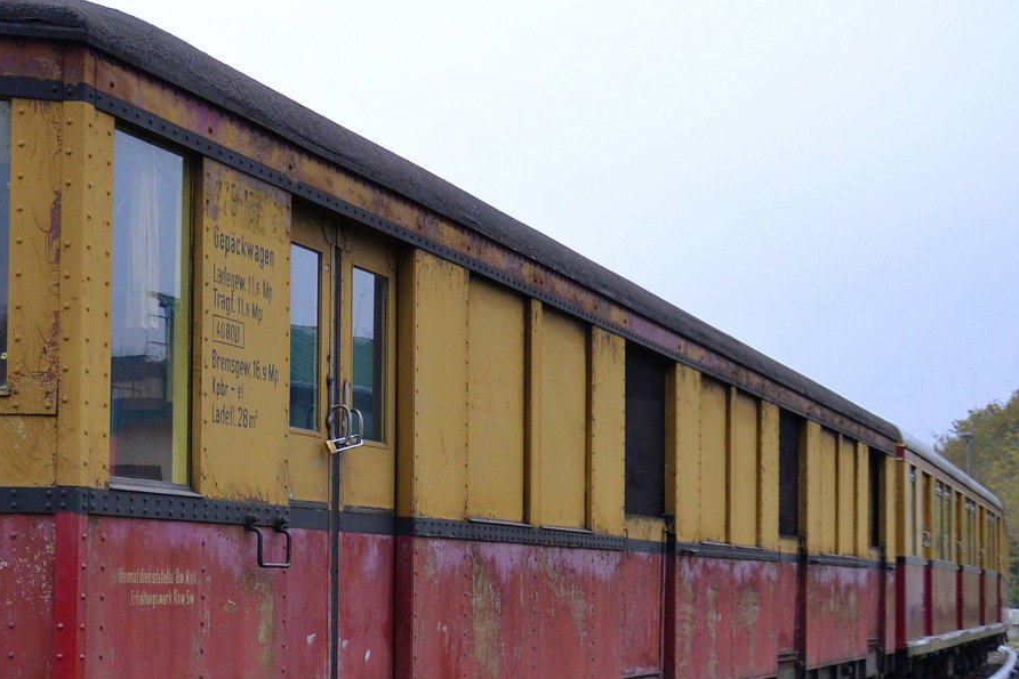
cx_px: 117
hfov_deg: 27.5
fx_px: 2010
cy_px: 474
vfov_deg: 19.1
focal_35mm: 71
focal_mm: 22
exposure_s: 1/500
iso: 400
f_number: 3.8
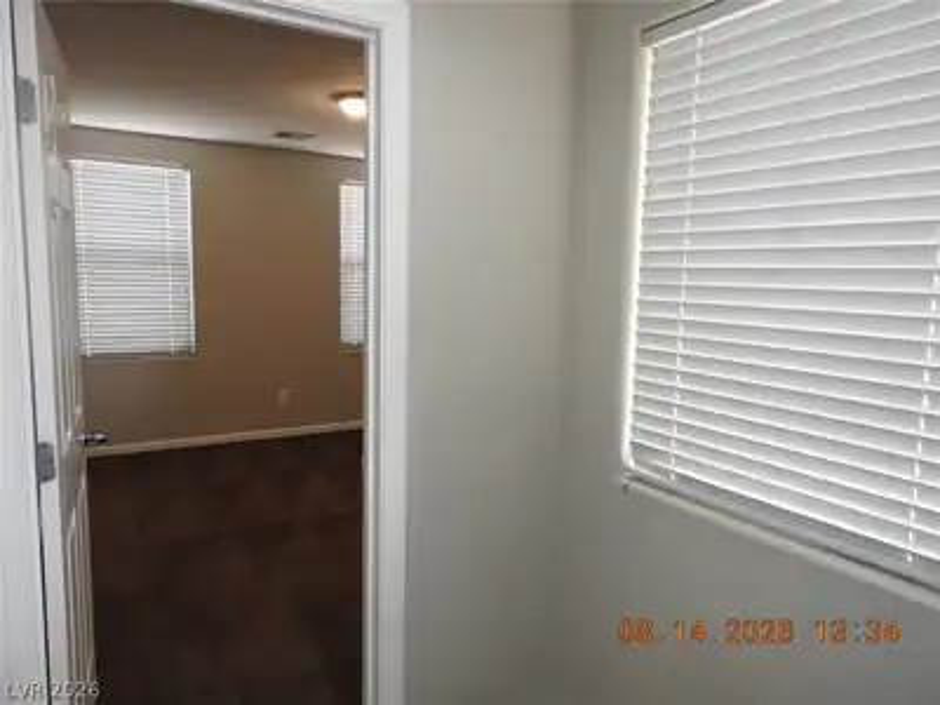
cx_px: 470
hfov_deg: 71.6
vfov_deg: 56.8
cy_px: 352
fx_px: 652
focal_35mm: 24
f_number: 3.3
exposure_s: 1/30
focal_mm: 4.3
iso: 200
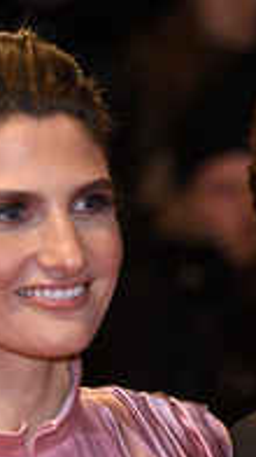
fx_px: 4884
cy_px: 329
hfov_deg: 3.0
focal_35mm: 404
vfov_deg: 5.3
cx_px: 208
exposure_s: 1/400
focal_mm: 112
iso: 640
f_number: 3.2
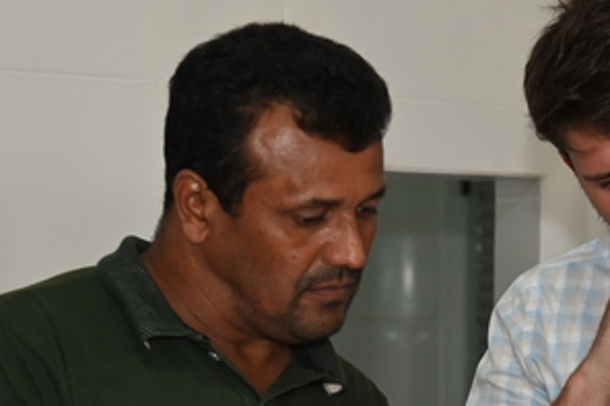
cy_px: 384
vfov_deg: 9.0
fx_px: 2574
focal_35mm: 152
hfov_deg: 13.3
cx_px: 626
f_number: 4
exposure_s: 1/60
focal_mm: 50
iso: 800
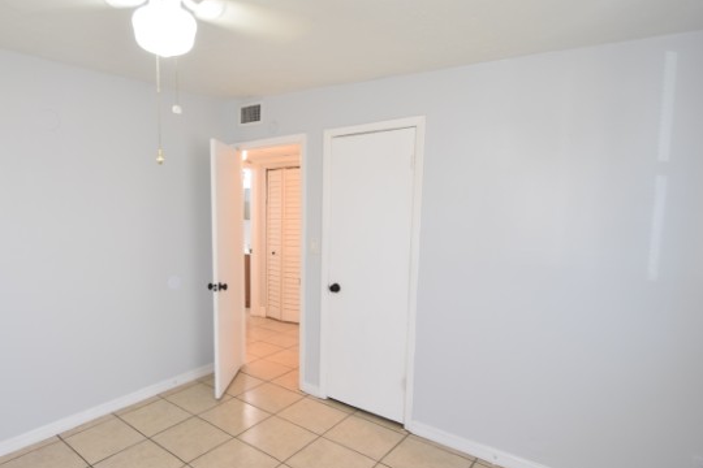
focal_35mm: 20
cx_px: 240
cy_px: 248
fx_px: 391
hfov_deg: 81.4
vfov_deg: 61.9
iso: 800
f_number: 3.5
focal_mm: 10
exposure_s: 1/60
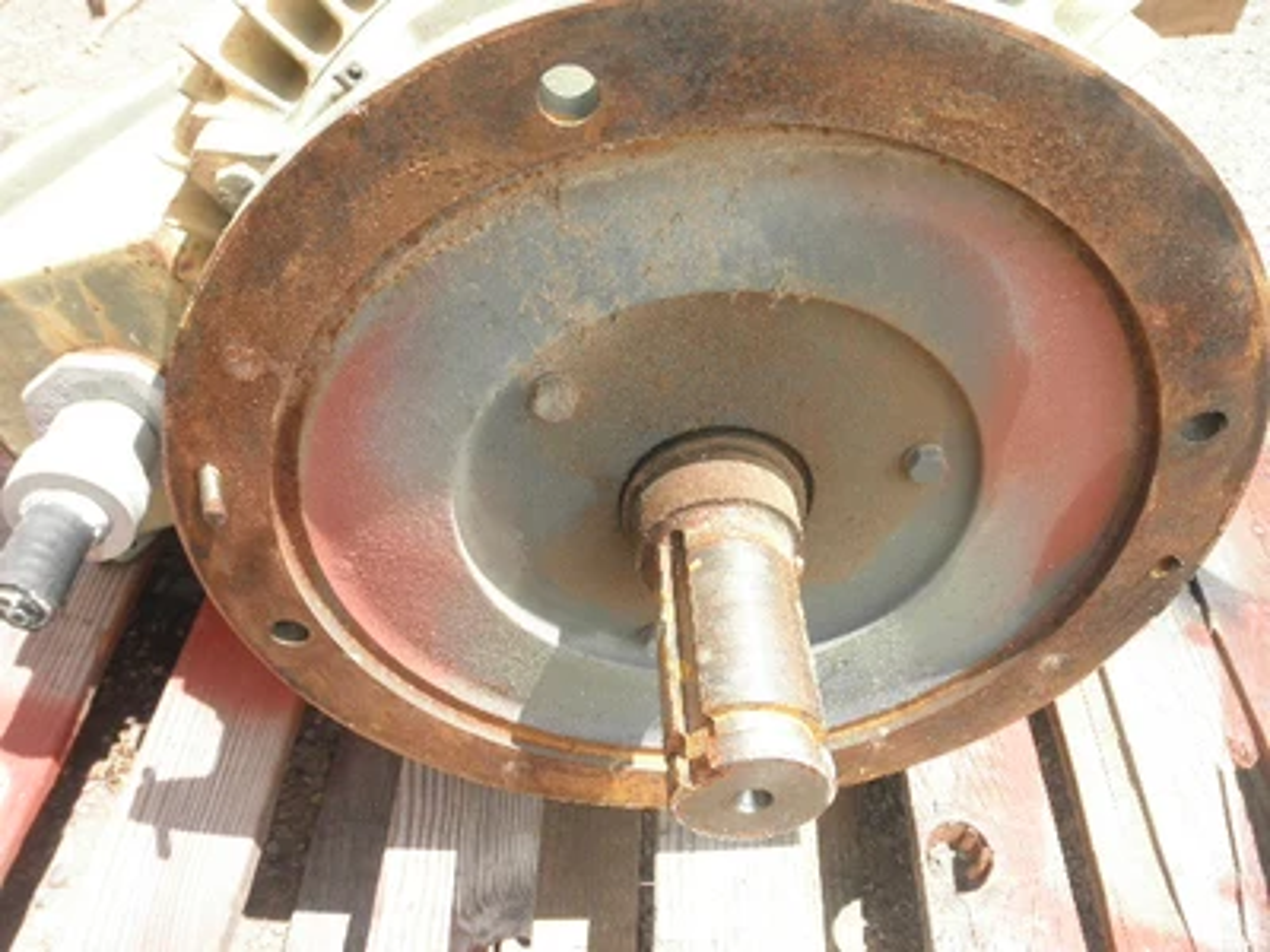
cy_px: 476
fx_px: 1027
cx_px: 635
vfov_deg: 49.7
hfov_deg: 63.4
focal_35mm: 28
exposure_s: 1/320
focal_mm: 5
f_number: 3
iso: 64
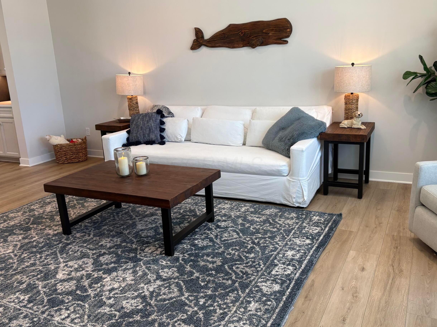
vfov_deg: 44.2
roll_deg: +4.1
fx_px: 404
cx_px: 208
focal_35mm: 32
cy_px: 164
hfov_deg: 56.8
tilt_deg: -12.6
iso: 100
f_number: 1.6
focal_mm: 5.96
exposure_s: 1/120
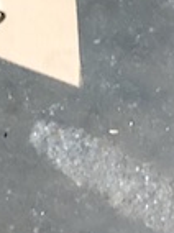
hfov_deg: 8.9
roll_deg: +3.6
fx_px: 1062
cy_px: -294
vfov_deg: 10.9
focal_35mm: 158
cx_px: -156
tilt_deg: -43.2
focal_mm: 4
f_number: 1.8
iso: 100
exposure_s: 1/7
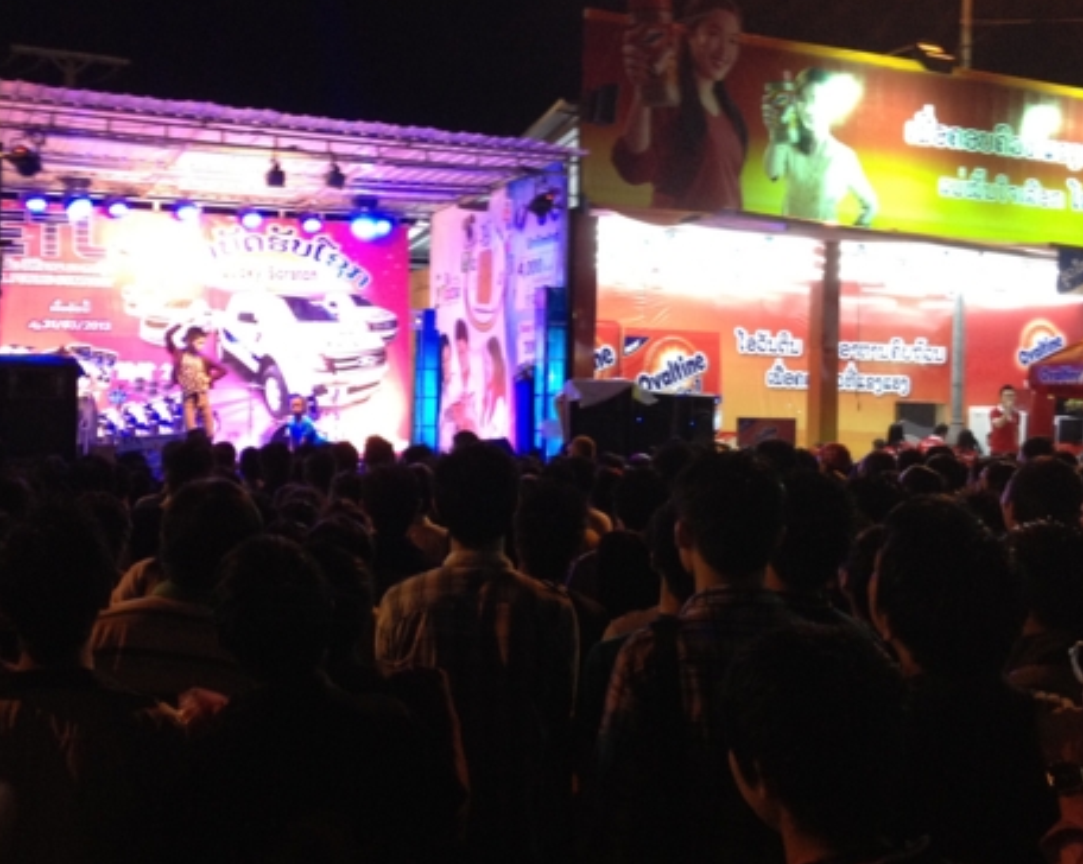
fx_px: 1441
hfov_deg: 41.2
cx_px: 549
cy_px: 420
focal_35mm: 45
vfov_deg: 33.4
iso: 200
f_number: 2.4
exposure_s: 1/20
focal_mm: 4.28
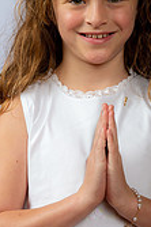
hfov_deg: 7.7
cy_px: 129
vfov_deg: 11.6
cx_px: 93
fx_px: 1122
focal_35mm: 178
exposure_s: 1/200
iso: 250
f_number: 6.3
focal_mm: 66
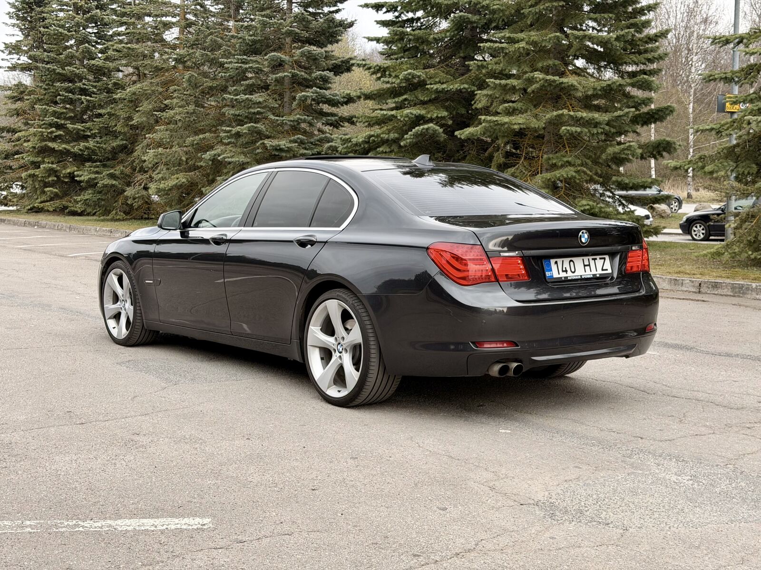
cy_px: 285
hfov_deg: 39.7
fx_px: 1055
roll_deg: -0.6
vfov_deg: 30.3
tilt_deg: -4.5
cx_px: 380
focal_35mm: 48
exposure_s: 1/587
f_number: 1.78
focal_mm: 6.76
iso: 64
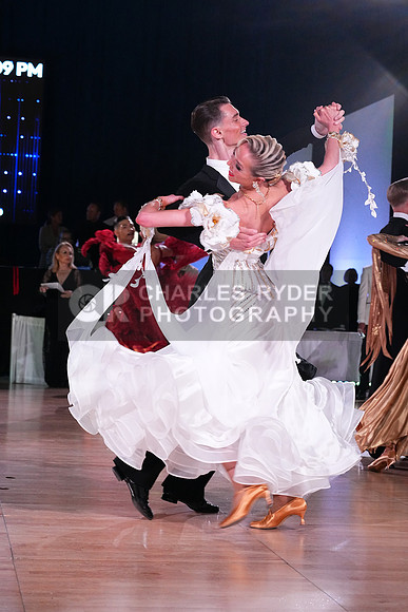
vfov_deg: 25.1
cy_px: 306
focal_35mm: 81
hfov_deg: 16.9
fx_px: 1376
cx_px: 204
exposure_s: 1/320
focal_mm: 81
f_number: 6.3
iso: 5000
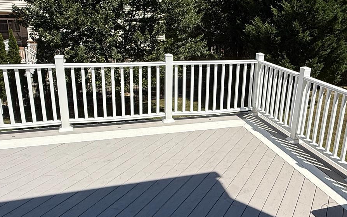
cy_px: 103
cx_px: 212
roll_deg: -2.3
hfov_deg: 56.2
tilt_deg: -16.7
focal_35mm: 34
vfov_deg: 37.3
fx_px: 322
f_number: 2.2
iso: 64
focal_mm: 2.22
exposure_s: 1/5155
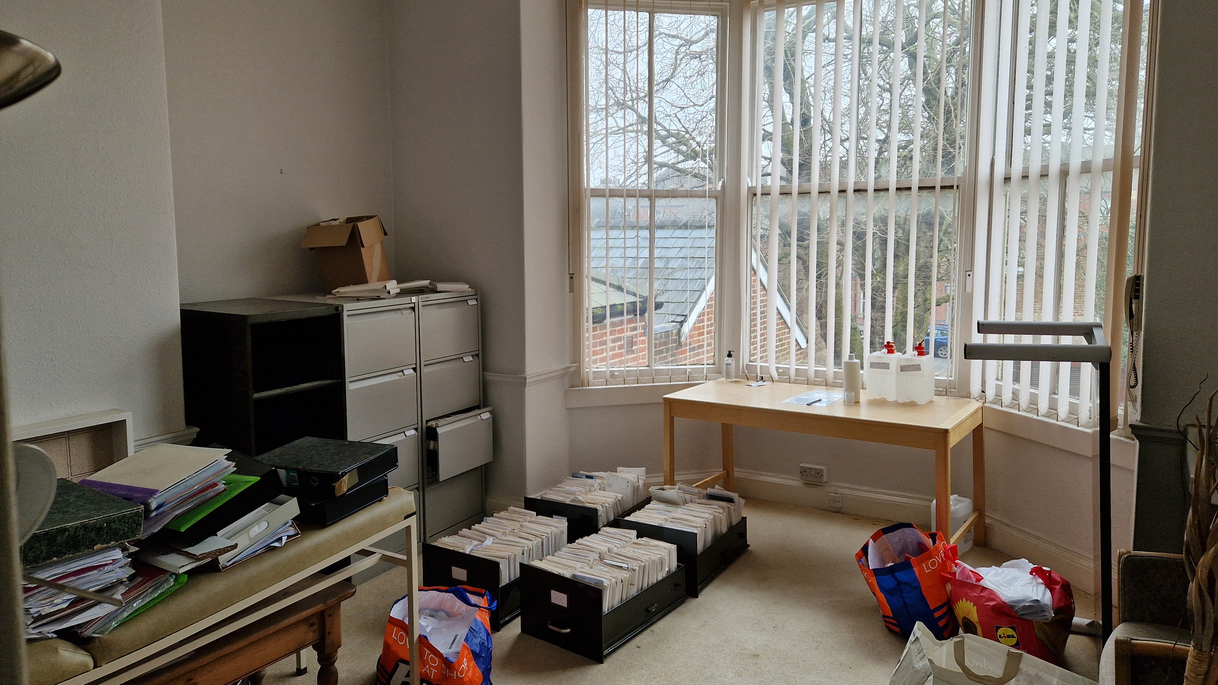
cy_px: 317
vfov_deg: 44.3
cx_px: 632
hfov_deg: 71.9
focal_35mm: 26
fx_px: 840
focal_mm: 5.4
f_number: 1.8
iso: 64
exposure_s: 1/180
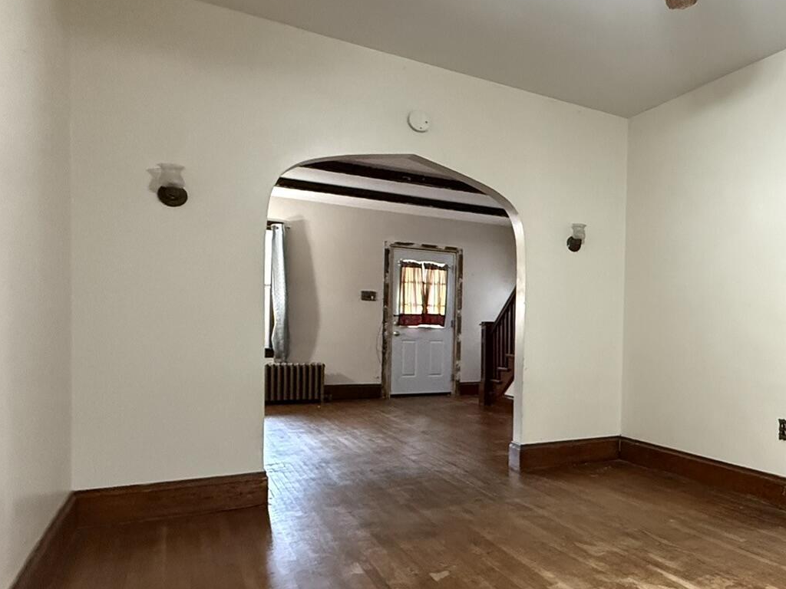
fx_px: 636
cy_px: 344
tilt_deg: +0.4
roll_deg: -1.5
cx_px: 726
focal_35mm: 28
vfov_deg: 49.5
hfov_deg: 54.2
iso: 800
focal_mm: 2.22
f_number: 2.2
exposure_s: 1/60
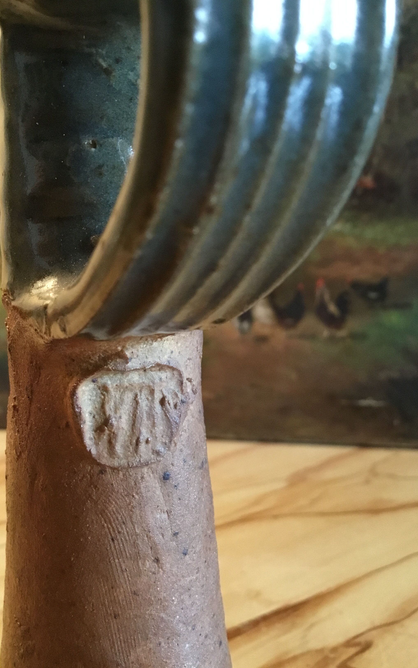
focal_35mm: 33
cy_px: 334
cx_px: 183
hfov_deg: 38.3
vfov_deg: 58.1
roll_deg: +0.7
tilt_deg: -14.0
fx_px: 602
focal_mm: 3.3
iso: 200
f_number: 2.4
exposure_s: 1/17
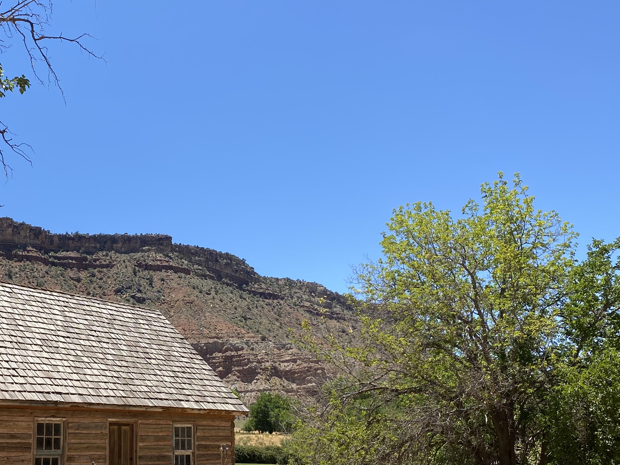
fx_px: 824
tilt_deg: +8.1
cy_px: 311
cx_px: 126
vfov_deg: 31.3
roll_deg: -1.2
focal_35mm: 46
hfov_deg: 39.6
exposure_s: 1/2222
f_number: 1.8
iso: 32
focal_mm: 4.25
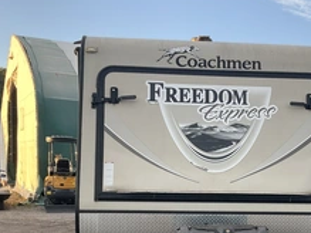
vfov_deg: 26.6
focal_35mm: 53
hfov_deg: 35.9
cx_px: 203
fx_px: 476
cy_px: 206
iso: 16
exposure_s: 1/132
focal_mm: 3
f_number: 1.8
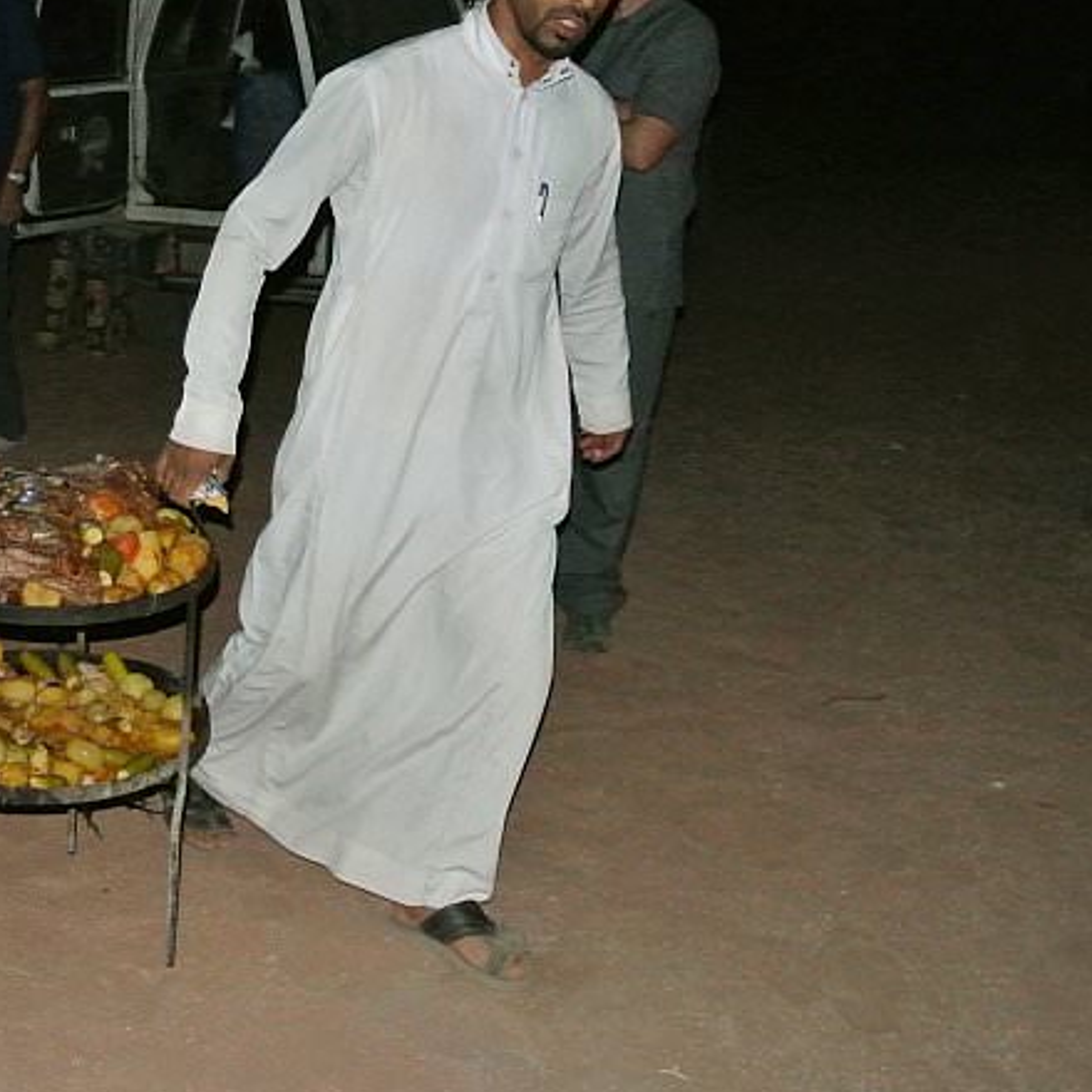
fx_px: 1677
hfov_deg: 34.7
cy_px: 467
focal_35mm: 47
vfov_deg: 36.0
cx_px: 191
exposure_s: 1/60
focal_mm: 10
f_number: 3.5
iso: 3200
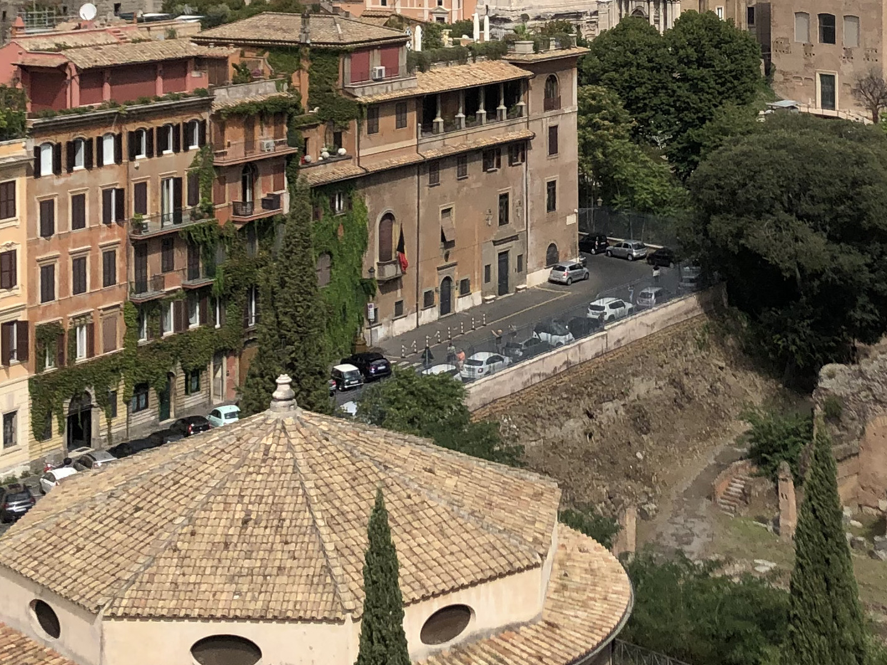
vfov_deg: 18.1
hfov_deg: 24.6
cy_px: -36
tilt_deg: -2.4
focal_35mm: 79
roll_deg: +0.7
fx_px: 2024
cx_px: 614
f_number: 1.8
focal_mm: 4
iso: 20
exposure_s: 1/3472
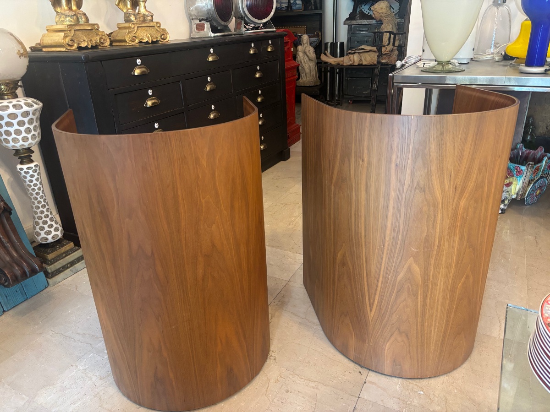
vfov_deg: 53.1
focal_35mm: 26
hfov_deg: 67.3
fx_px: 413
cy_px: 206
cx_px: 275
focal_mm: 5.96
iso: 400
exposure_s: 1/50
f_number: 1.6
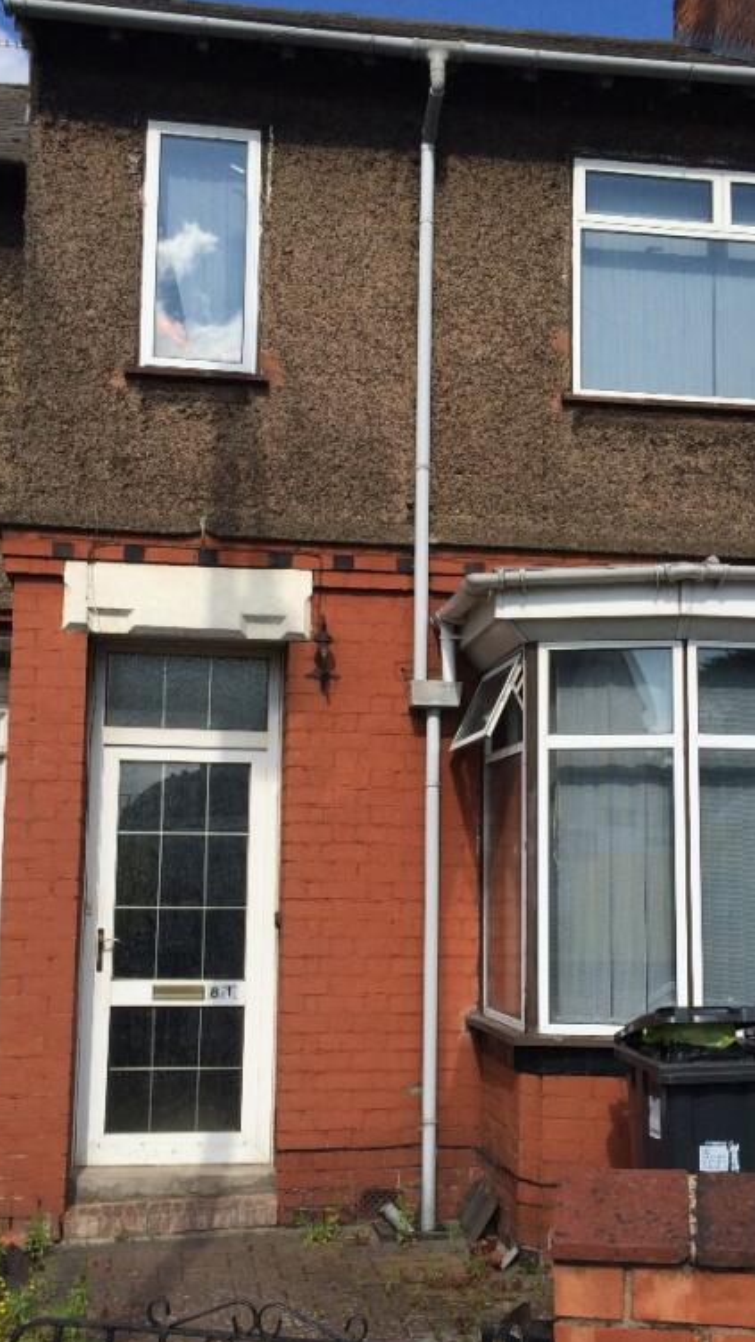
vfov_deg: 47.4
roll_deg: +0.3
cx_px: 428
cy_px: 682
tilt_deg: +6.0
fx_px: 1530
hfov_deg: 27.7
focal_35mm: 43
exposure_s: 1/2740
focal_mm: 4.15
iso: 32
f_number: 2.2
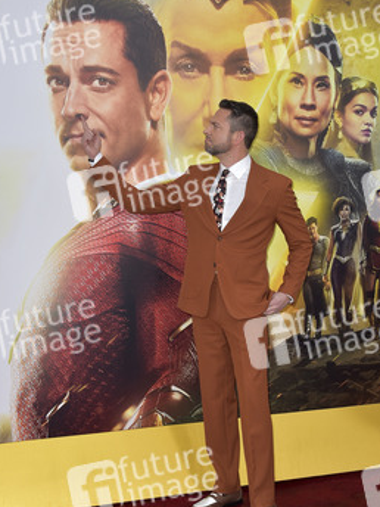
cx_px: 186
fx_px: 688
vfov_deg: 40.4
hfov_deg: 30.9
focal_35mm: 47
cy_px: 261
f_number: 6.3
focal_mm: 42
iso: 500
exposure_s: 1/250
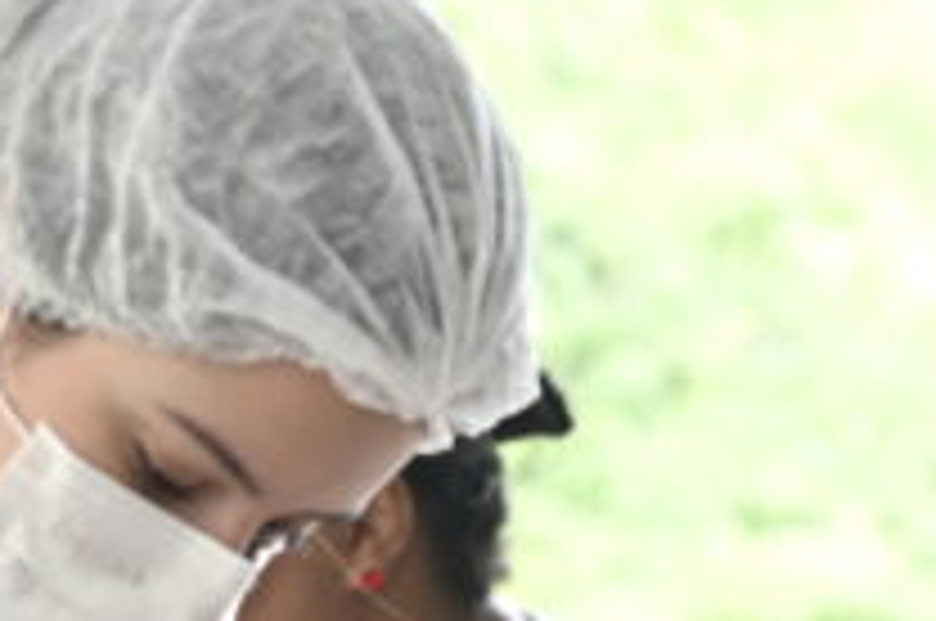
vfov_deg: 4.5
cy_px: 1370
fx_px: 7684
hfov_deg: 7.0
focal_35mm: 296
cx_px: 454
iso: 400
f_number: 3.2
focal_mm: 60
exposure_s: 1/125
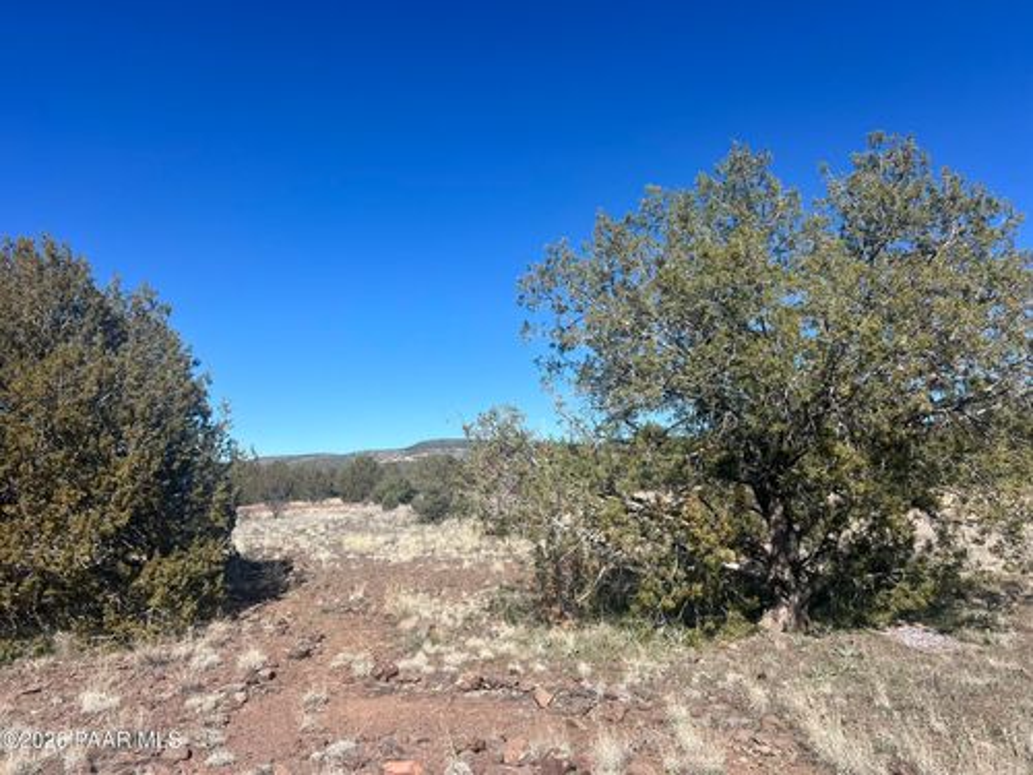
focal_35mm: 26
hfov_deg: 67.3
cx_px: 516
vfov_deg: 53.1
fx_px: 776
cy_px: 388
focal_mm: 5.7
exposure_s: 1/4444
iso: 50
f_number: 1.5
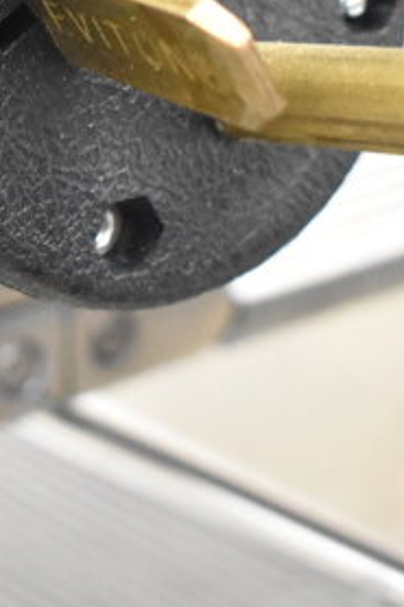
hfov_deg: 8.7
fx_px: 2663
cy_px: -191
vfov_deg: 12.6
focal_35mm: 158
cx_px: 66
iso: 6400
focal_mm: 32
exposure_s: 1/50
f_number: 4.5
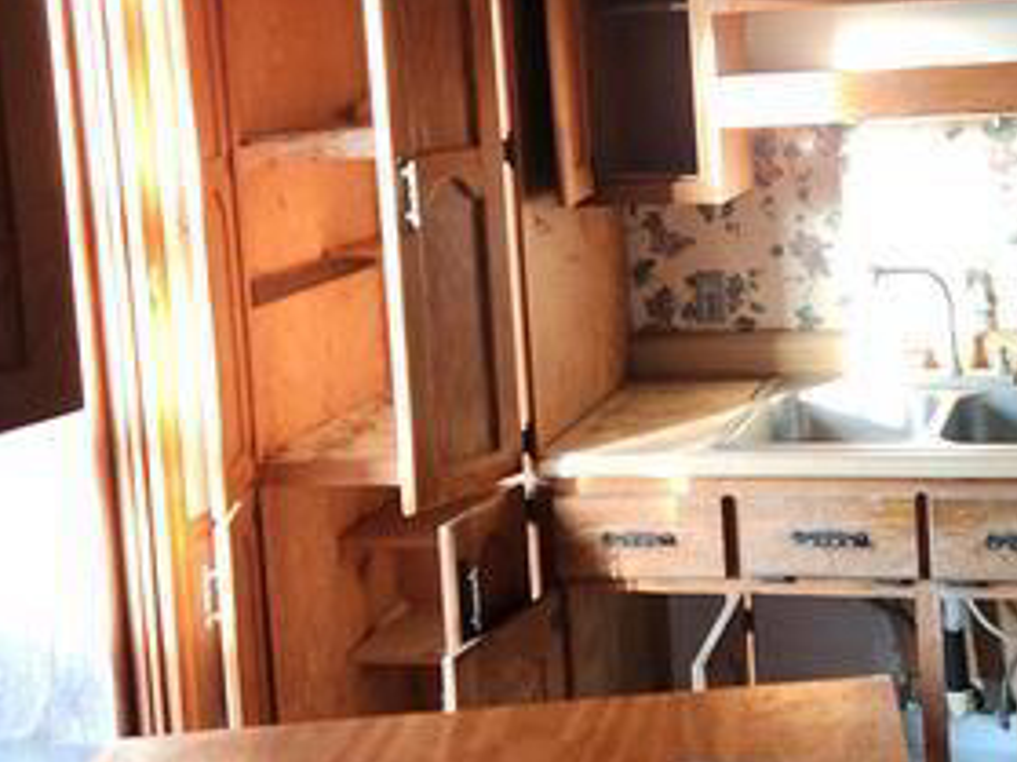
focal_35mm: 55
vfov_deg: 26.1
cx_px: 804
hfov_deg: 34.0
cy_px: 164
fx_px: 1615
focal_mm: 5.4
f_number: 1.8
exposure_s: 1/120
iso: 250
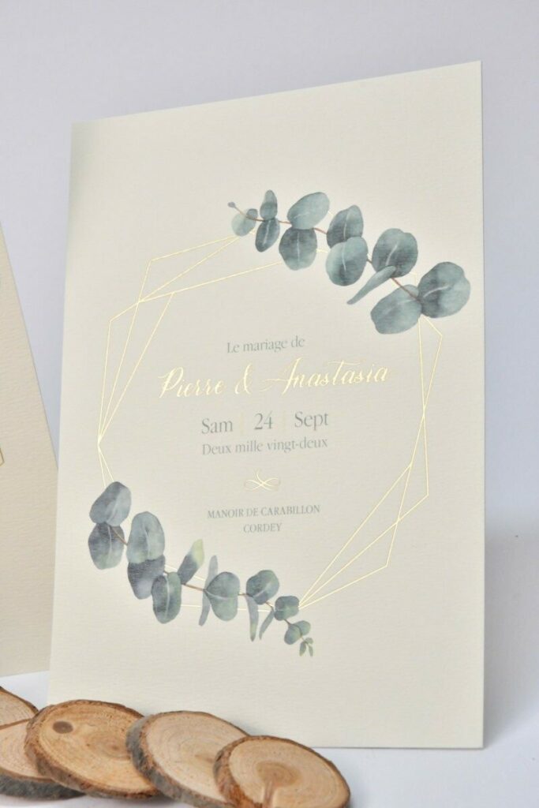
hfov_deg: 13.0
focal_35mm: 105
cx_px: 270
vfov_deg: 19.5
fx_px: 2357
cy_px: 404
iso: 2500
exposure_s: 1/80
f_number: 16
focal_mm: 70
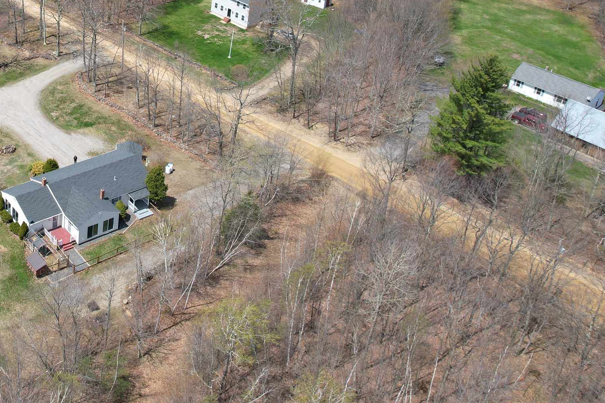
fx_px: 756
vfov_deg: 28.1
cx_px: 48
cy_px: 2
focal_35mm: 45
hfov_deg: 40.0
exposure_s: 1/1500
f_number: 2.8
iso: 100
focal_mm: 8.38
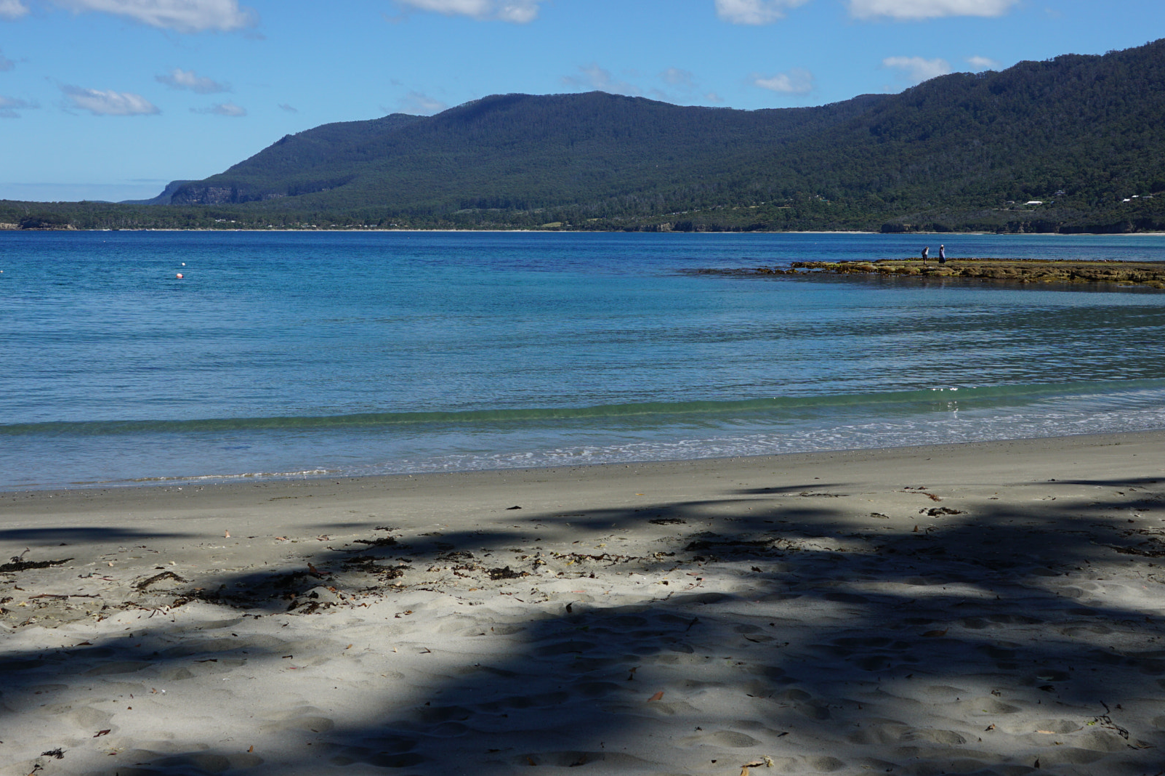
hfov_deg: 42.7
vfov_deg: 29.1
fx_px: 1488
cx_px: 600
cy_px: 281
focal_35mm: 46
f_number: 10
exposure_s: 1/200
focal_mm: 24
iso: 100
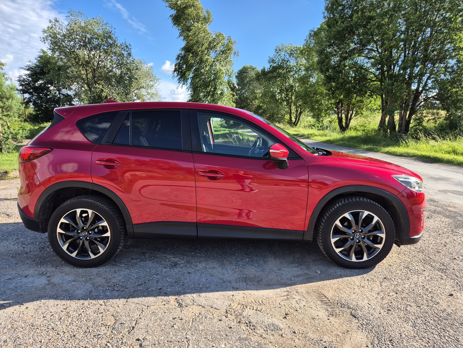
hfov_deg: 73.9
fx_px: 308
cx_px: 232
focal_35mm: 23
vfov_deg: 58.9
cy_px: 174
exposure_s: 1/744
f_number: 1.8
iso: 25
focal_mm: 5.4
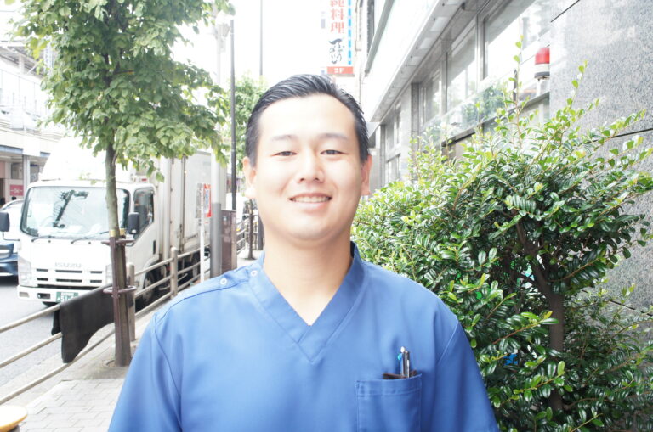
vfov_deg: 43.4
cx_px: 326
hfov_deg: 62.0
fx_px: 543
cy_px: 216
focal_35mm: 30
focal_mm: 20
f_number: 5.6
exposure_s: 1/60
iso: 200
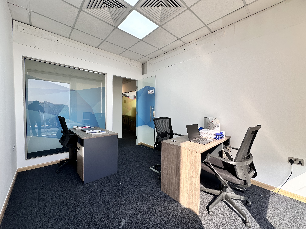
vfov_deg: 85.7
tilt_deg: -2.4
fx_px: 124
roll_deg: -0.8
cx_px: 153
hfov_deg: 102.1
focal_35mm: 14
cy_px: 114
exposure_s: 1/102
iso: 40
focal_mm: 2.22
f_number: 2.2
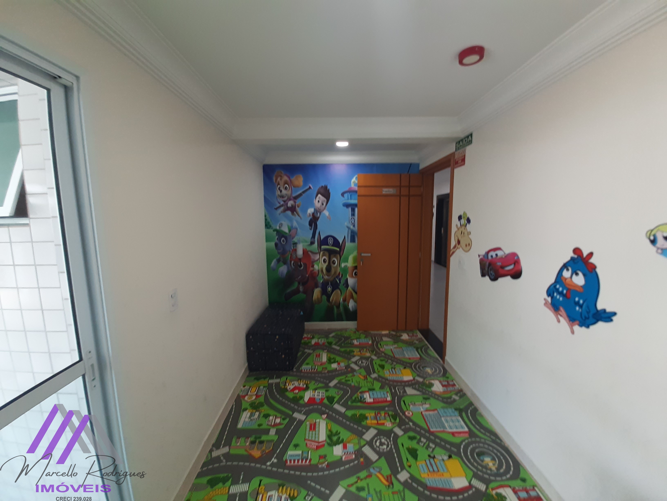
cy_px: 250
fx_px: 250
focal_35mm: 13
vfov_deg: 89.9
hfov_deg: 106.2
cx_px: 334
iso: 80
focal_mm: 1.42
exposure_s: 1/40
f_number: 2.2
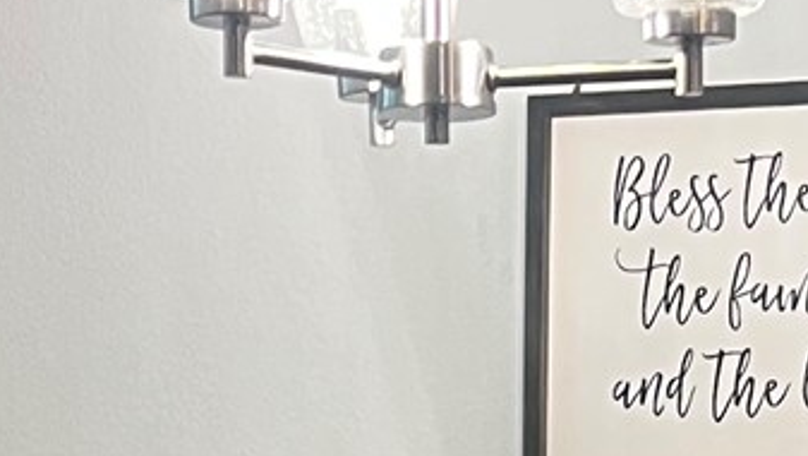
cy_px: 1769
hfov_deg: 12.5
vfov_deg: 6.0
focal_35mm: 172
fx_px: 3687
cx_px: 429
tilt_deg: -16.7
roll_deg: -0.9
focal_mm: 5.7
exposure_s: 1/60
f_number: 1.5
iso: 100
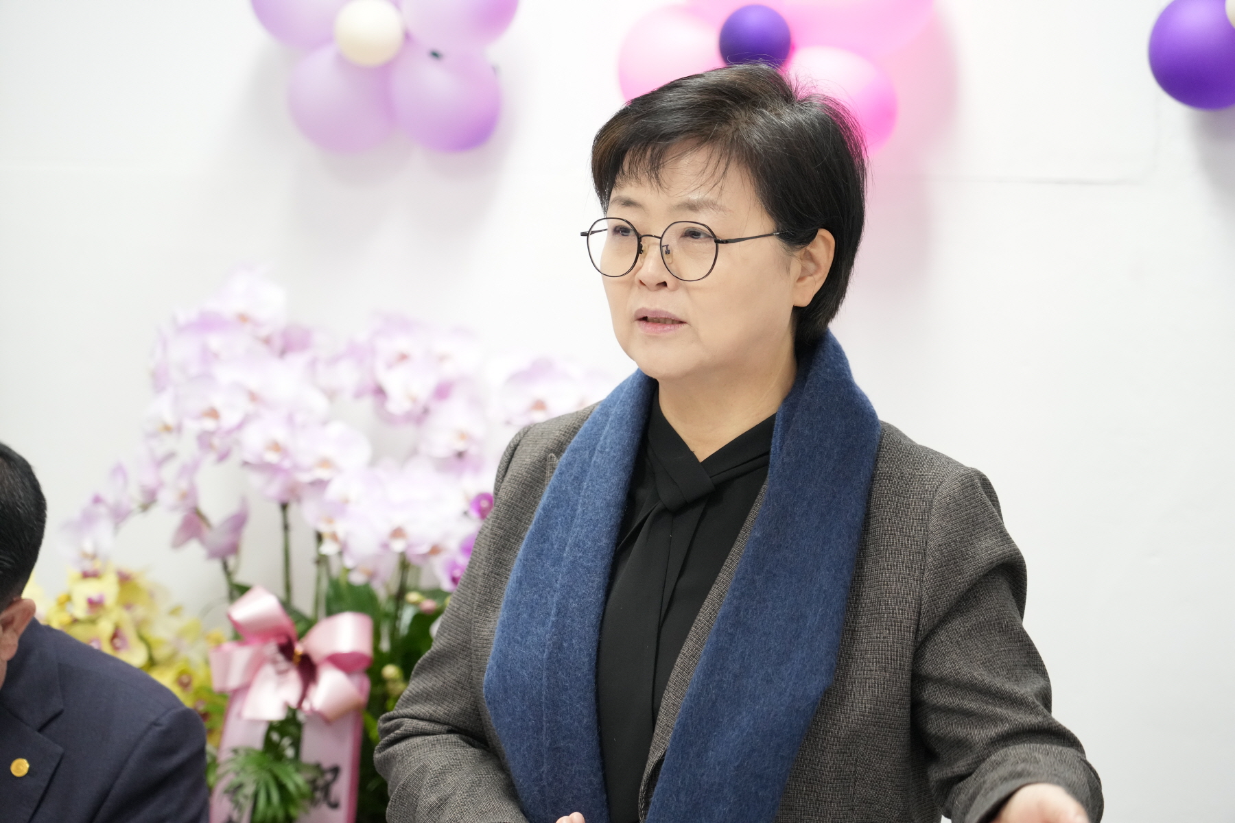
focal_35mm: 105
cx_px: 618
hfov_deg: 19.5
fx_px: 3602
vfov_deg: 13.0
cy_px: 412
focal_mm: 105
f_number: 4
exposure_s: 1/160
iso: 3200
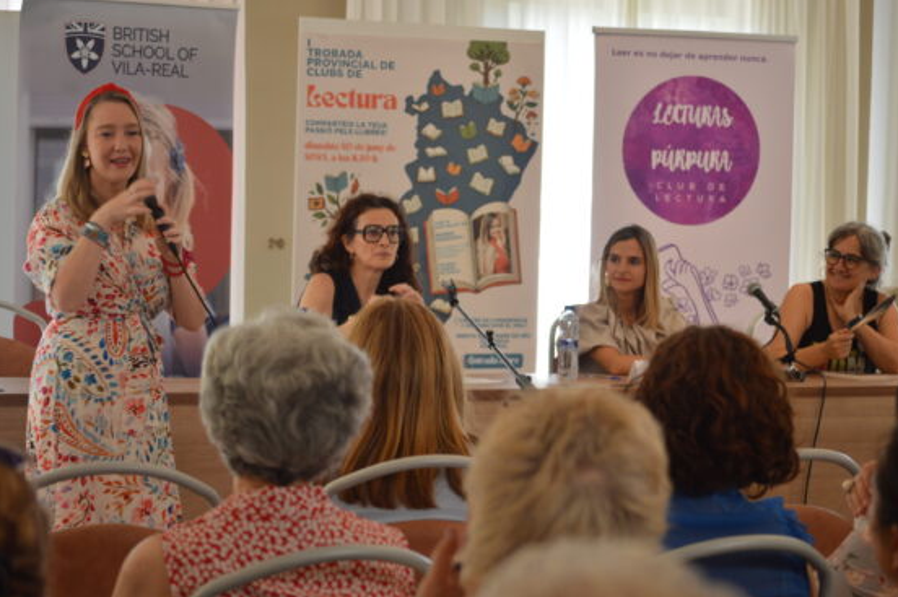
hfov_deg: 19.8
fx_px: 2567
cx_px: 482
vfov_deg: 13.3
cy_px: 303
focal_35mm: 103
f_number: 4.5
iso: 400
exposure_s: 1/80
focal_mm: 60
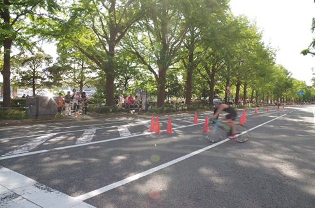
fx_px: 236
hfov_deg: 67.5
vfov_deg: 47.7
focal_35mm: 27
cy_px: 104
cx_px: 158
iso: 100
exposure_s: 1/40
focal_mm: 18
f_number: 8
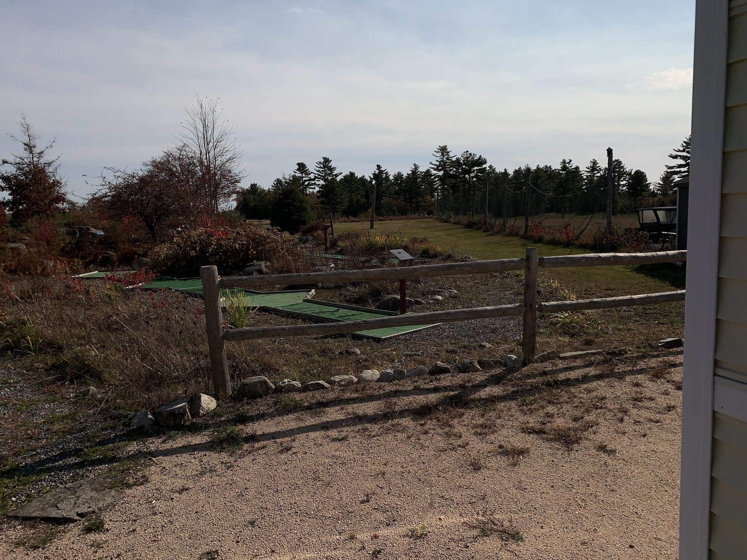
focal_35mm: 26
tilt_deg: -8.3
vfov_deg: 53.1
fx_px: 561
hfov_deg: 67.3
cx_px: 374
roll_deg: +2.4
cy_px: 280
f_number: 1.8
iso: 25
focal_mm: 4.25
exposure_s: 1/10526
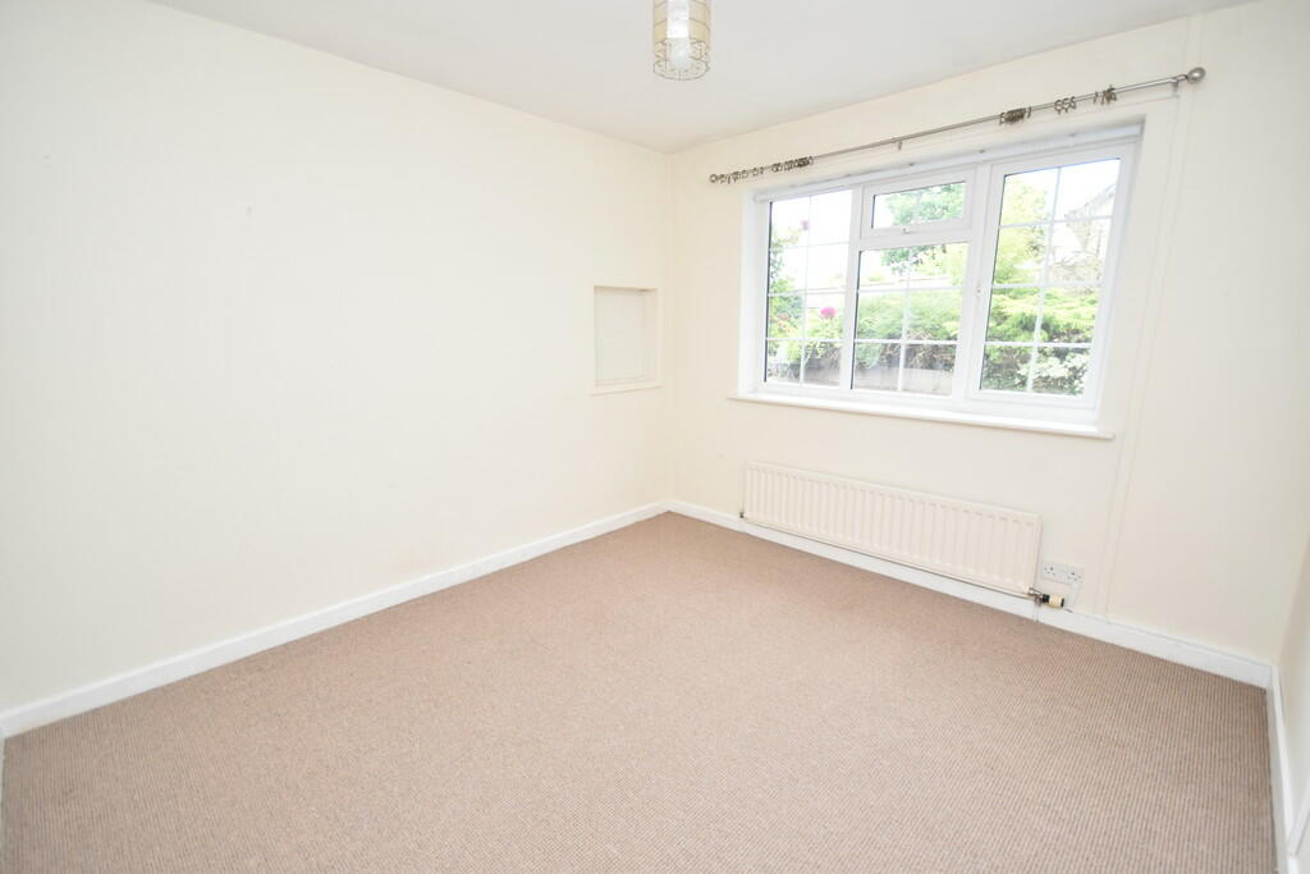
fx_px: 546
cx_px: 655
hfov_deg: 100.4
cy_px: 437
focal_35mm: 15
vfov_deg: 77.3
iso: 800
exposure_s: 1/160
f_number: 4.5
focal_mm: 10
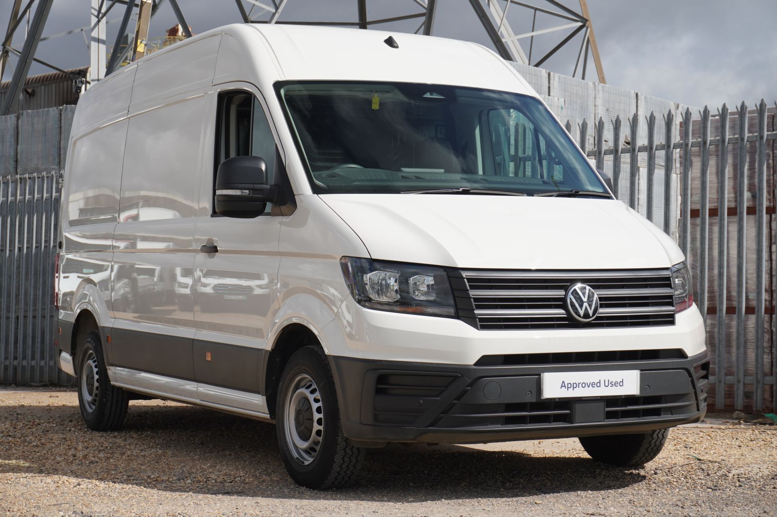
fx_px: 1423
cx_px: 388
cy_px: 258
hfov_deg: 30.5
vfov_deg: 20.6
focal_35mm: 66
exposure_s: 1/250
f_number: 6.7
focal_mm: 44
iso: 100
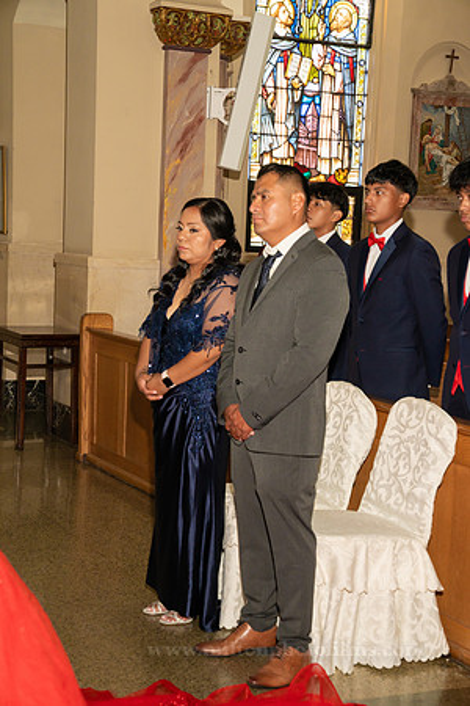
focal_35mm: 70
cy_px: 353
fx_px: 1371
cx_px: 235
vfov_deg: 28.8
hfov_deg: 19.5
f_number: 7.1
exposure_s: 1/80
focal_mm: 70
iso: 1000
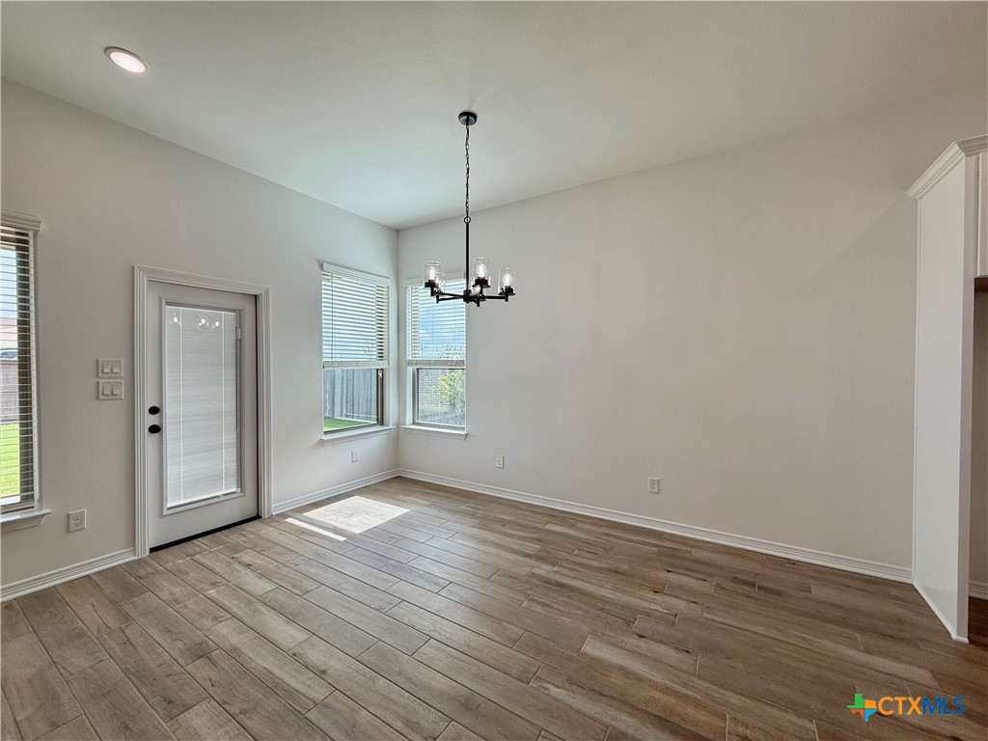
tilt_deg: -0.4
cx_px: 494
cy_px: 370
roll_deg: -0.3
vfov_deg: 85.7
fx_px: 400
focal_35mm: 14
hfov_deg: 102.1
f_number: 2.2
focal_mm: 2.22
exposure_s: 1/319
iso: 64
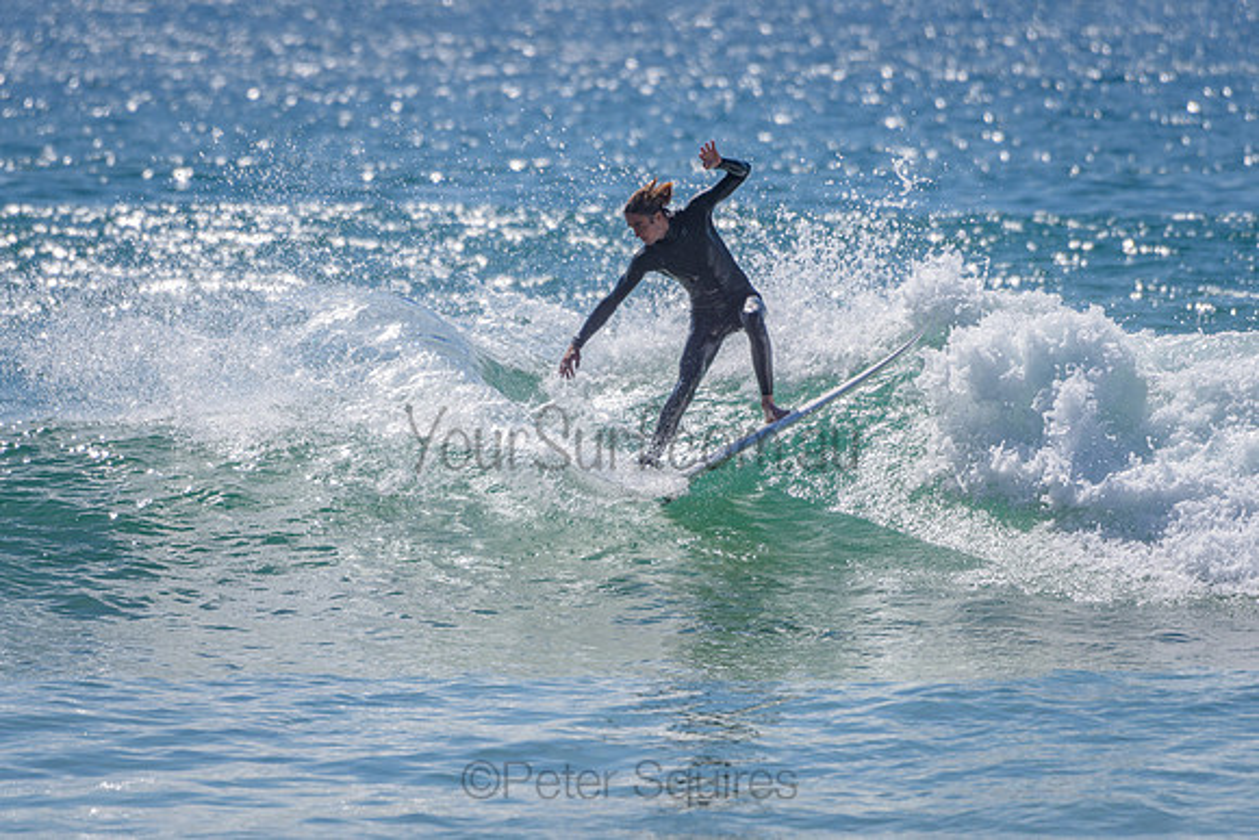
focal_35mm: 488
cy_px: 503
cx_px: 493
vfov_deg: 2.8
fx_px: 17057
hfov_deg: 4.2
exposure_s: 1/2000
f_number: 5.6
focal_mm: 400
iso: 72
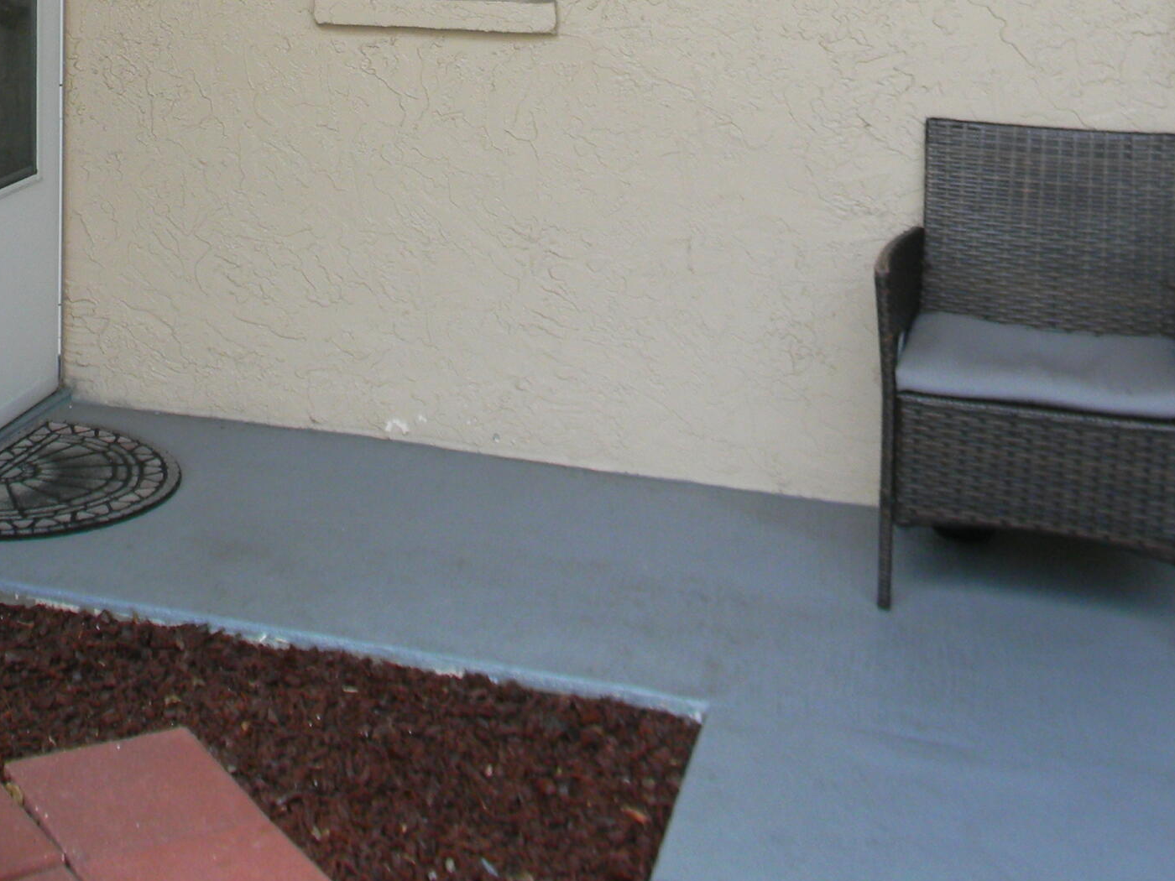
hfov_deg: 31.1
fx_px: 2037
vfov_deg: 23.3
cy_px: -16
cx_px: 191
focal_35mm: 60
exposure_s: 1/41.7
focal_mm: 5
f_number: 3.5
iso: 80
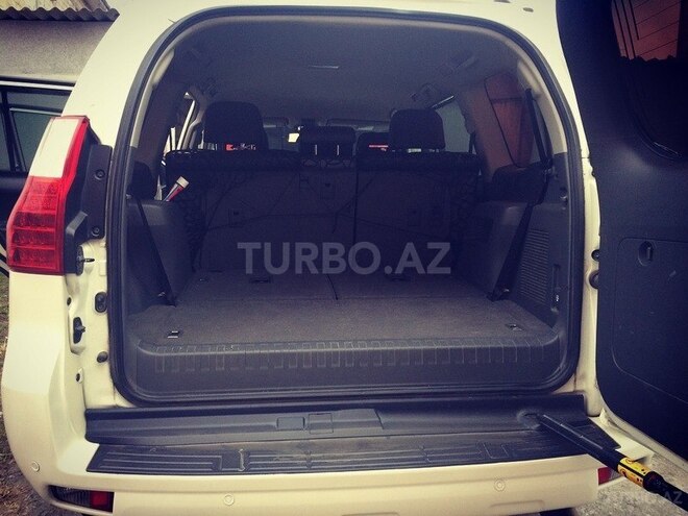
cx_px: 344
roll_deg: +0.5
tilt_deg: -8.5
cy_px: 258
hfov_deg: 61.7
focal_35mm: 29
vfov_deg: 48.2
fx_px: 576
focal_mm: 4.15
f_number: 2.2
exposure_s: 1/33
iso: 100
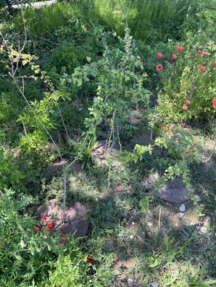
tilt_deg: -43.3
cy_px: 144
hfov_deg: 53.1
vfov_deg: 67.3
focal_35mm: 26
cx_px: 108
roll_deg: +1.1
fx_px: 216
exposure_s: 1/502
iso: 50
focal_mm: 5.7
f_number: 1.5
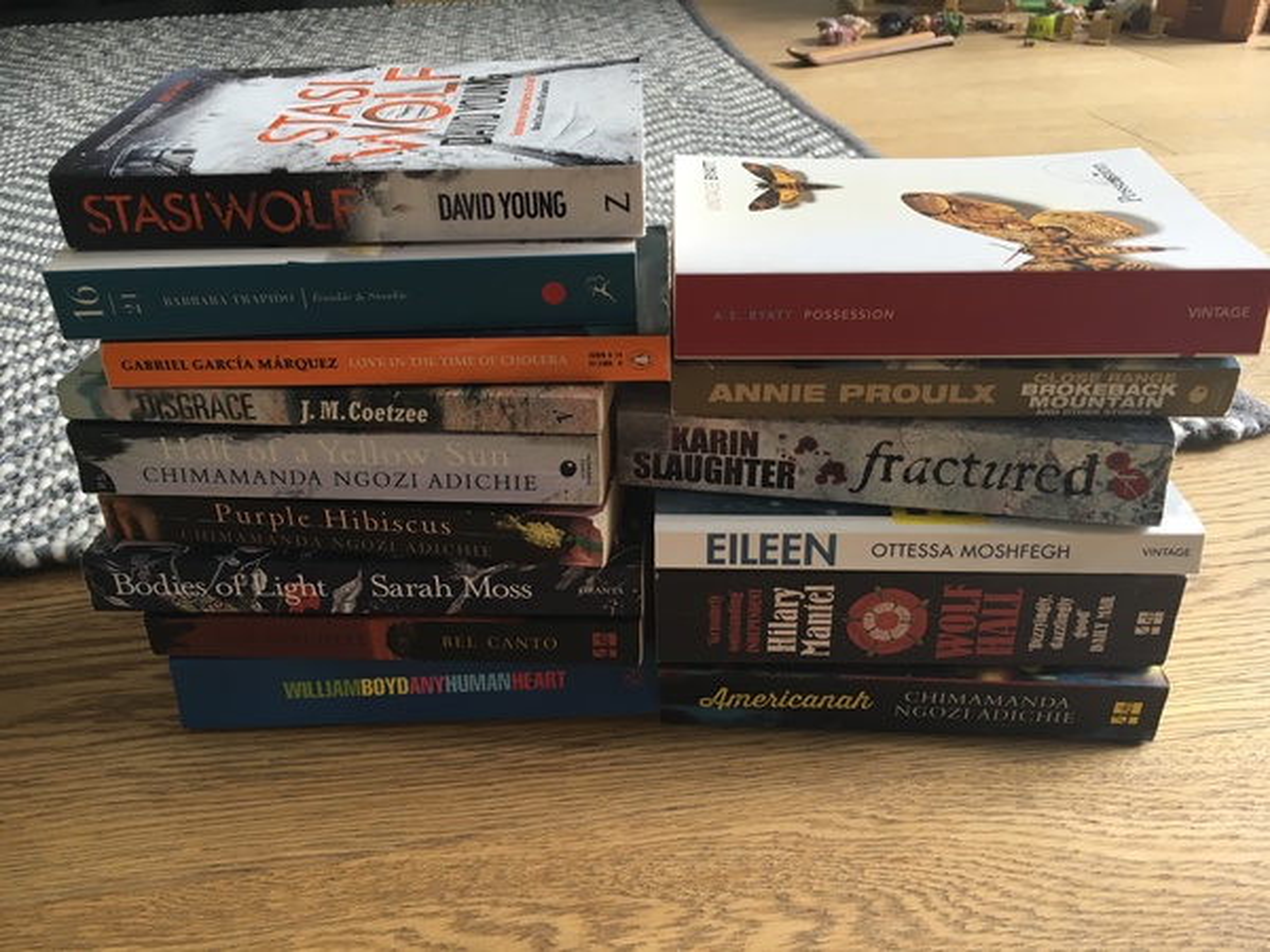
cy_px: 476
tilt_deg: -31.7
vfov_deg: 48.2
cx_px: 635
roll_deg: +1.0
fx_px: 1064
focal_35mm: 29
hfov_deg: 61.7
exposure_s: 1/33
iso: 32
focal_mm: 4.15
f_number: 2.2
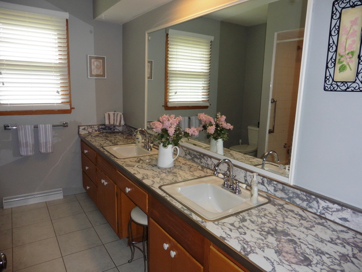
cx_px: 181
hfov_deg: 71.6
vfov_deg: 56.8
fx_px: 251
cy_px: 136
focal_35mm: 24
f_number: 3.3
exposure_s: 1/60
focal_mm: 4.3
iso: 200
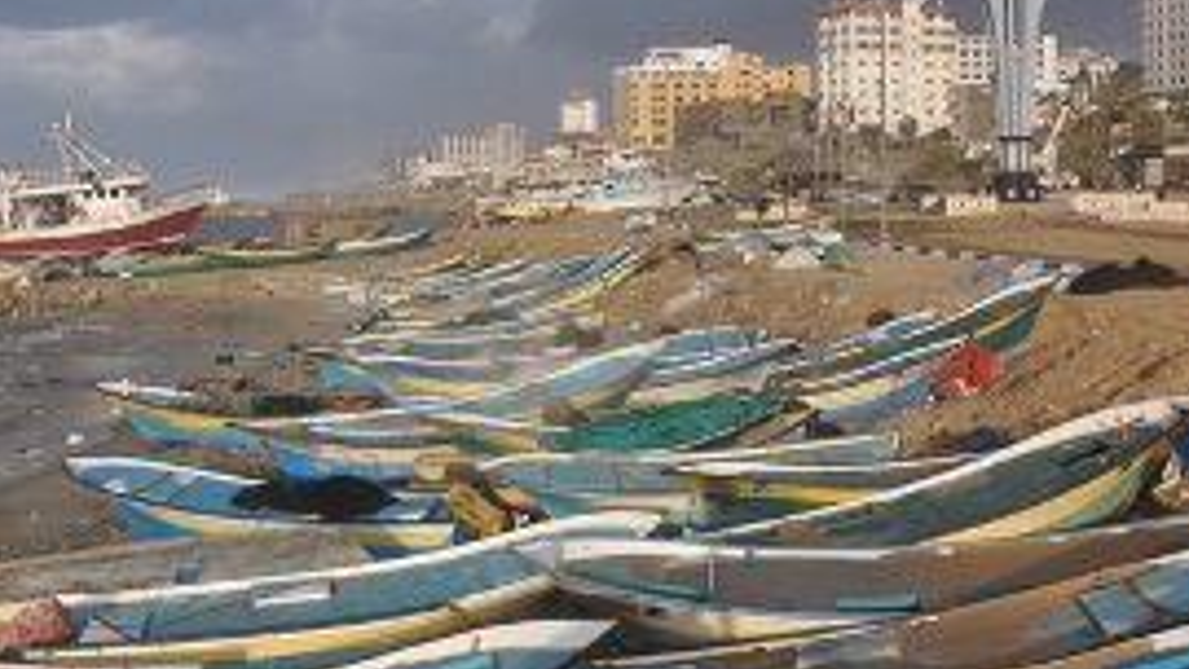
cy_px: 244
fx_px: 1387
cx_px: 493
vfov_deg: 27.0
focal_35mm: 44
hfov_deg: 46.2
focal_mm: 18
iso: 200
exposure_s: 1/320
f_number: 9
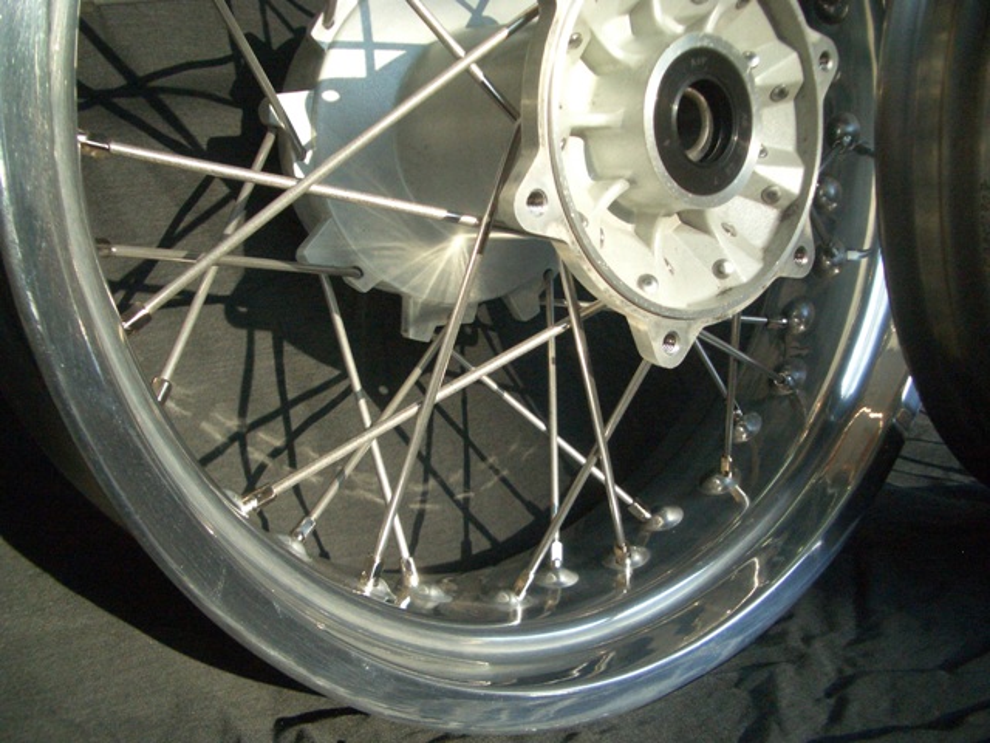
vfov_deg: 40.7
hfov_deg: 52.6
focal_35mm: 35
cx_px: 495
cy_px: 372
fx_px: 1001
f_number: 2.6
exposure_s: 1/640
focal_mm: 5.8
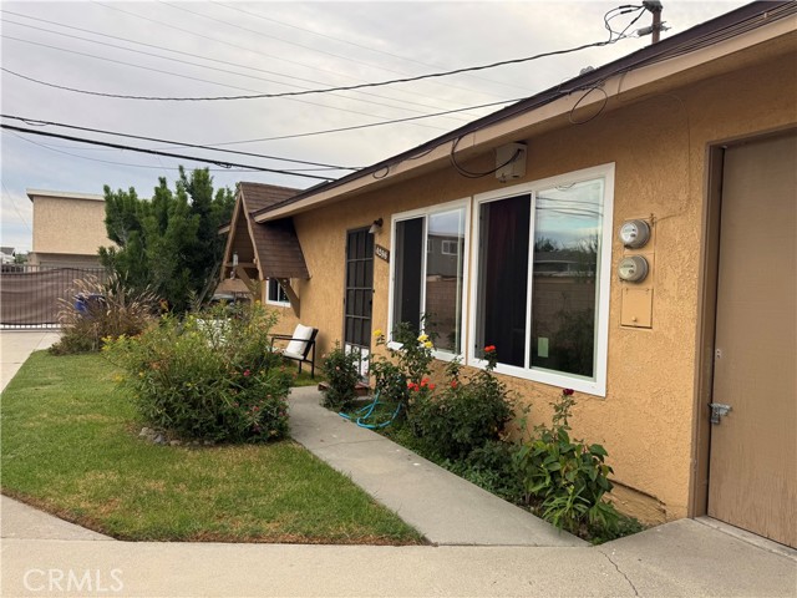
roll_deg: -1.8
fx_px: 553
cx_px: 398
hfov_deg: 71.6
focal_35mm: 24
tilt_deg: -1.0
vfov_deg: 56.8
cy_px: 299
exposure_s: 1/645
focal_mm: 6.76
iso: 80
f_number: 1.78
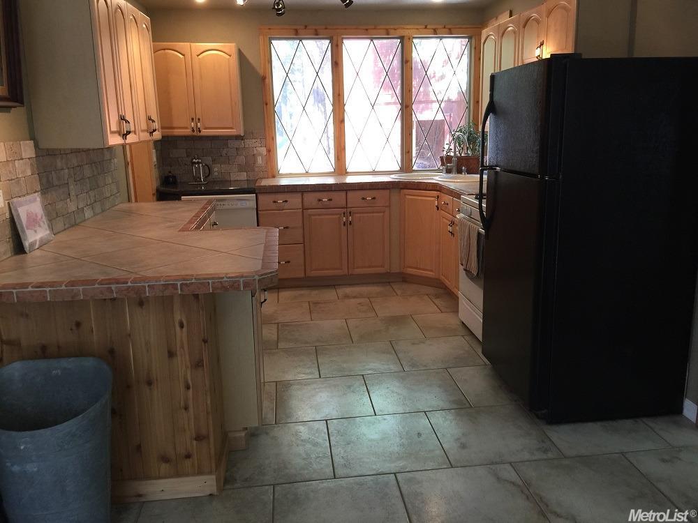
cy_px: 262
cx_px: 349
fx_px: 585
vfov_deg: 48.2
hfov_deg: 61.7
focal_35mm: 29
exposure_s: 1/15
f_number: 2.2
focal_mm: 4.15
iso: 32
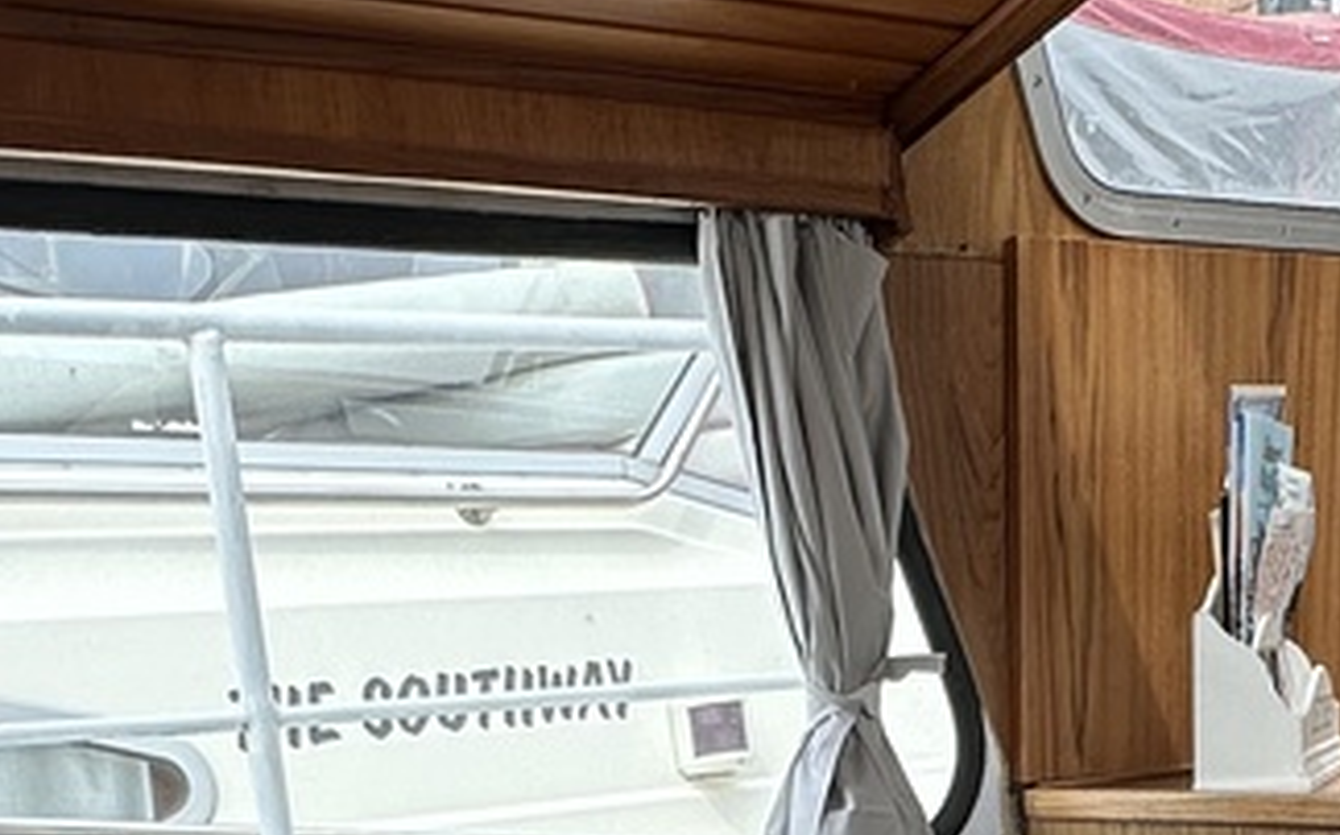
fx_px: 2007
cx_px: 819
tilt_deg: -18.5
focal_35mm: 55
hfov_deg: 36.7
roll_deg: +3.9
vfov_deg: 20.2
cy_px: 1257
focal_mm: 2.22
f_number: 2.2
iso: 40
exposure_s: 1/289
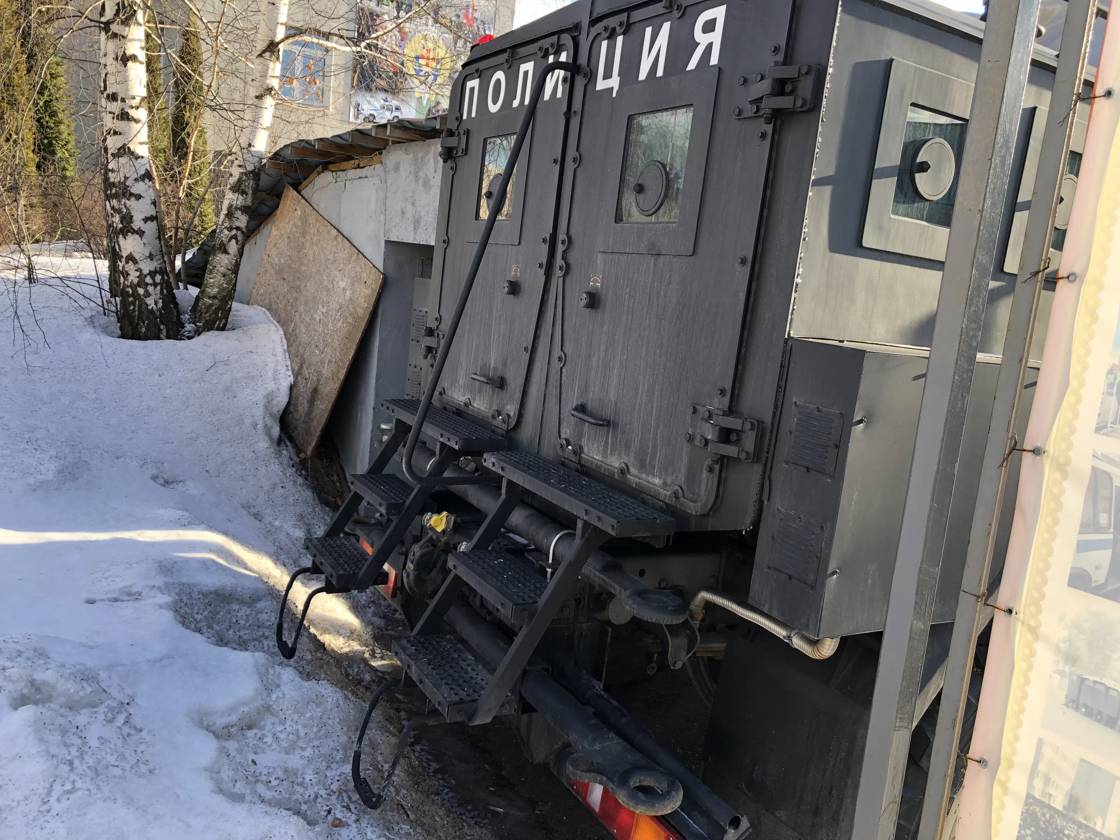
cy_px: 420
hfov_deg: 63.4
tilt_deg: -9.7
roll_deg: -5.9
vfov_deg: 49.7
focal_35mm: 28
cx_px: 560
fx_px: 906
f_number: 1.8
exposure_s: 1/136
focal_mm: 4
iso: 20
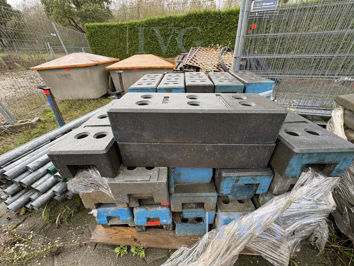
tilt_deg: -30.4
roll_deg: -1.2
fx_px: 143
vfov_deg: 85.7
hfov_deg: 102.1
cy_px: 133
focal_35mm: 14
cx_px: 177
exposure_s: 1/99
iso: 64
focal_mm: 2.22
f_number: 2.2
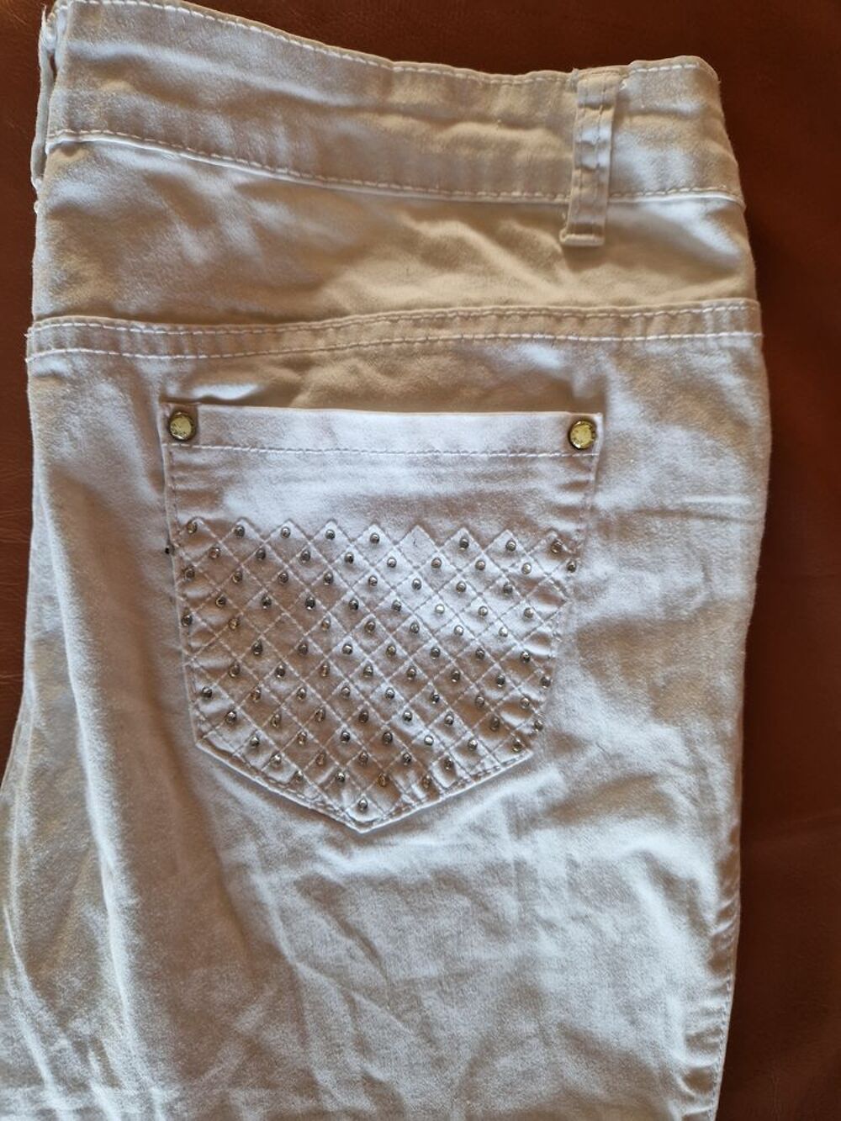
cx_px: 420
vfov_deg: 73.9
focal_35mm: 23
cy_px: 560
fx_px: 745
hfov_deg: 58.9
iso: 50
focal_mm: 5.4
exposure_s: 1/100
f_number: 1.8
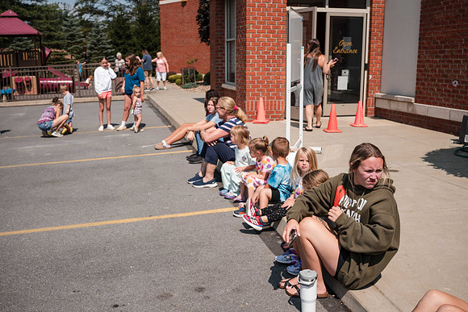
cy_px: 153
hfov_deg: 50.5
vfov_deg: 34.9
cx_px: 228
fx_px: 496
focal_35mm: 38
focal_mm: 35
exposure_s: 1/400
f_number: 7.1
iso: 100
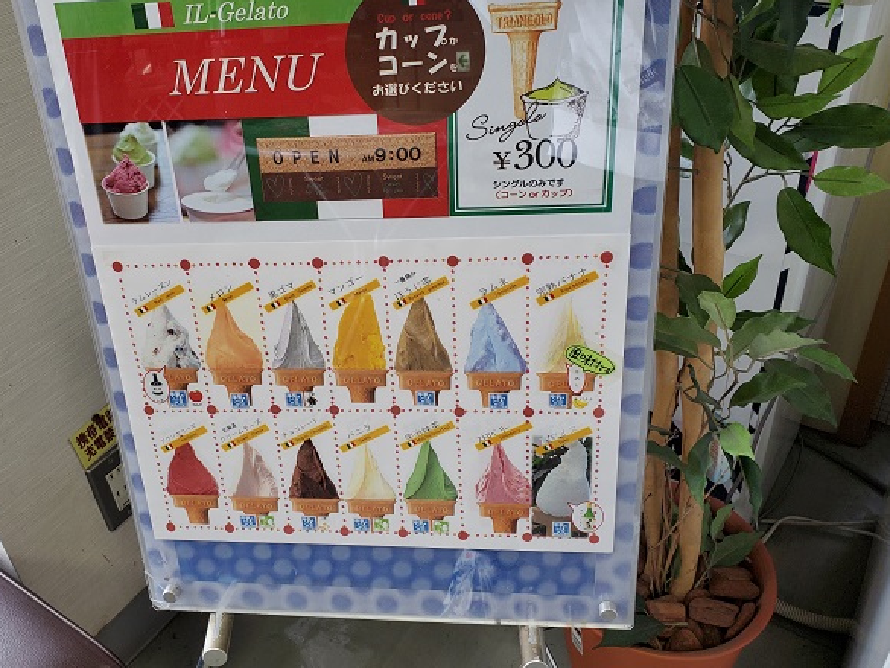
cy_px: 300
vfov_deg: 44.1
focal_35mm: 32
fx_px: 823
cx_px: 380
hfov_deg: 56.6
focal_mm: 4.3
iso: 160
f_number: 2.4
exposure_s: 1/100
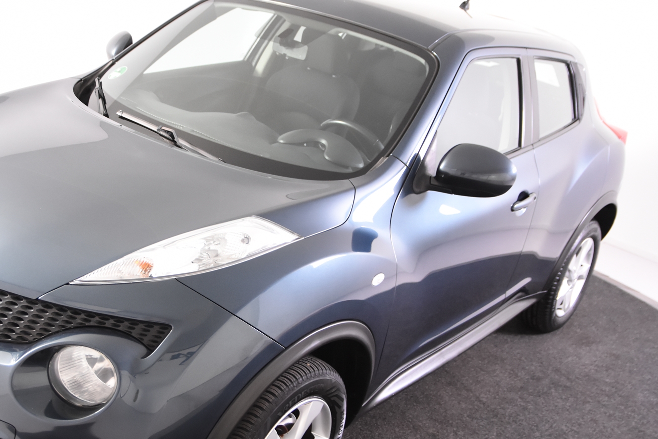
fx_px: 877
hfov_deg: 40.7
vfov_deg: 28.0
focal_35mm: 48
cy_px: 275
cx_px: 229
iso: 1600
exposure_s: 1/40
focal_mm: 22
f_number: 3.2
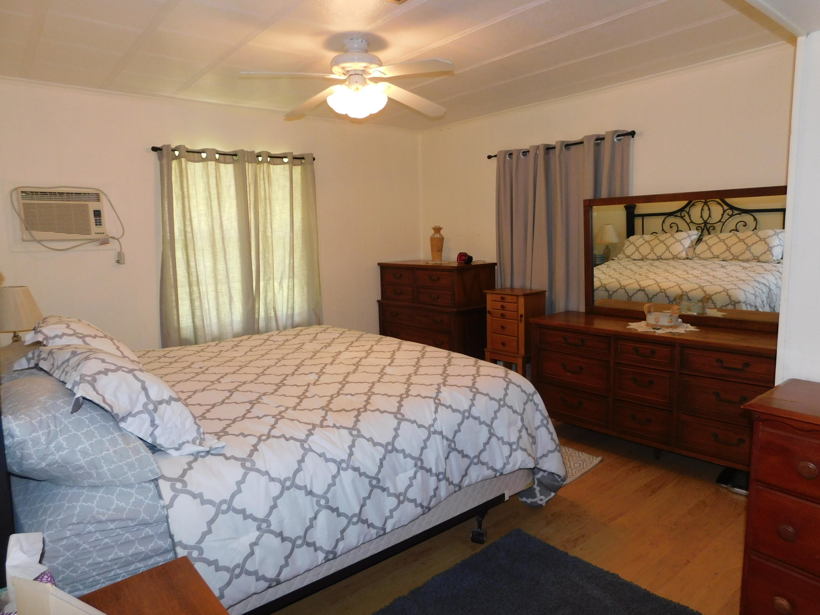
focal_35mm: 23
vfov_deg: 58.9
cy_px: 308
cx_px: 410
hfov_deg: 73.9
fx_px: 545
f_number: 3
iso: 200
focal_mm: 4
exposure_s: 1/30
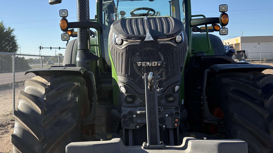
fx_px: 369
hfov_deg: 40.5
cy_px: 78
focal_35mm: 51
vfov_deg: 23.5
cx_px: 123
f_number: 1.6
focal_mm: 5.96
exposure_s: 1/1901
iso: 50
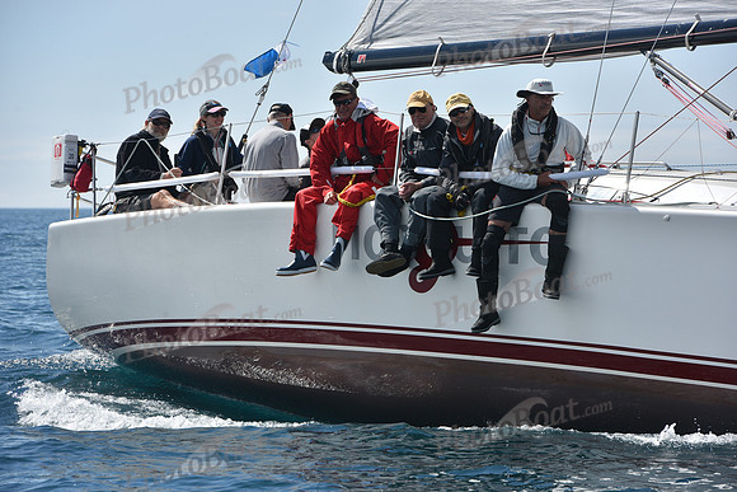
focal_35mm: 195
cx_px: 368
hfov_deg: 10.5
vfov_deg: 7.0
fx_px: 3993
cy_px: 246
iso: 250
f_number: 9
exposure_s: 1/800
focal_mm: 195
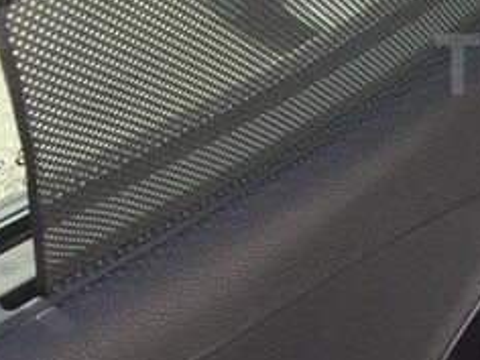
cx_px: 643
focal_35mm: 81
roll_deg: +4.7
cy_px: 64
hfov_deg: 21.5
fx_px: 1123
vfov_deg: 18.0
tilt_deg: -37.1
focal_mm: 4.15
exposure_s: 1/366
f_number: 2.2
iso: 32
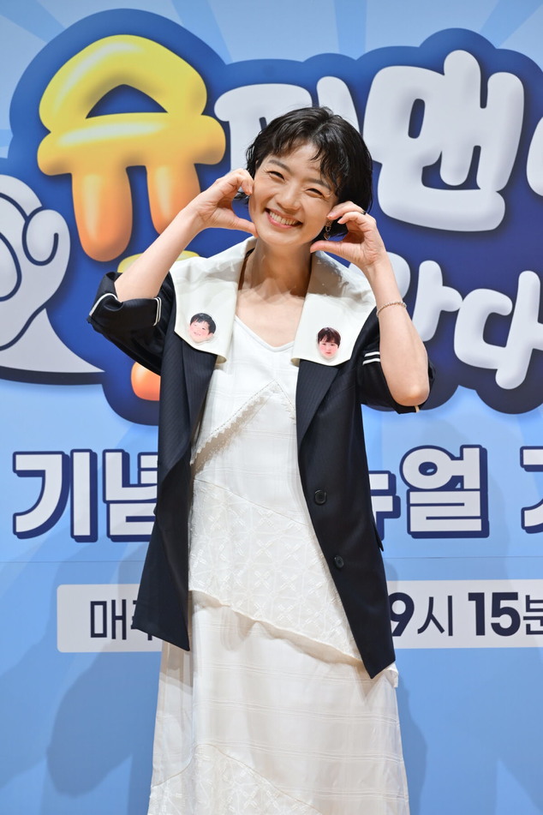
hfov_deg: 7.0
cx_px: 272
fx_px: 4412
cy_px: 408
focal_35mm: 195
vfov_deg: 10.5
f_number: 5
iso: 640
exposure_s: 1/200
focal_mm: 195
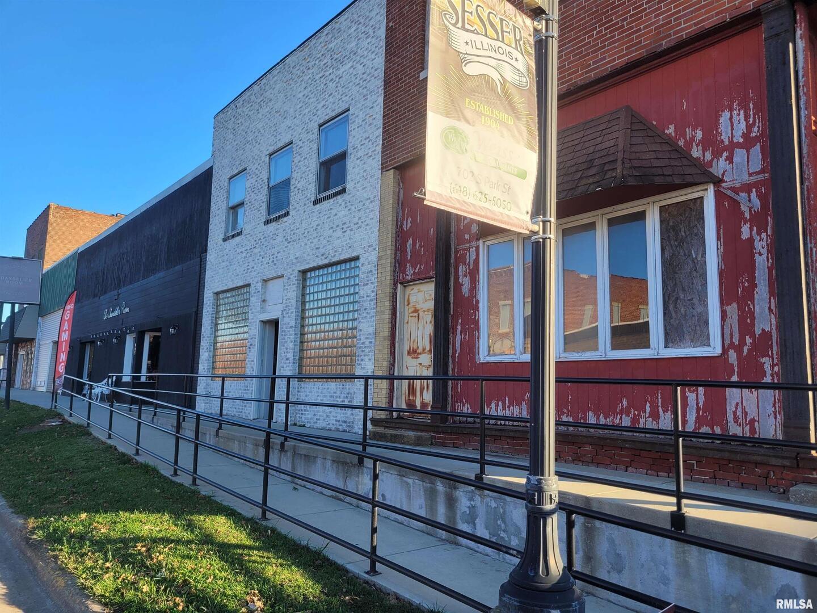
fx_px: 614
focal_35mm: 26
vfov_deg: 53.1
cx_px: 408
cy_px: 306
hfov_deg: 67.3
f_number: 1.8
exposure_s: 1/629
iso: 40
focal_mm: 5.4
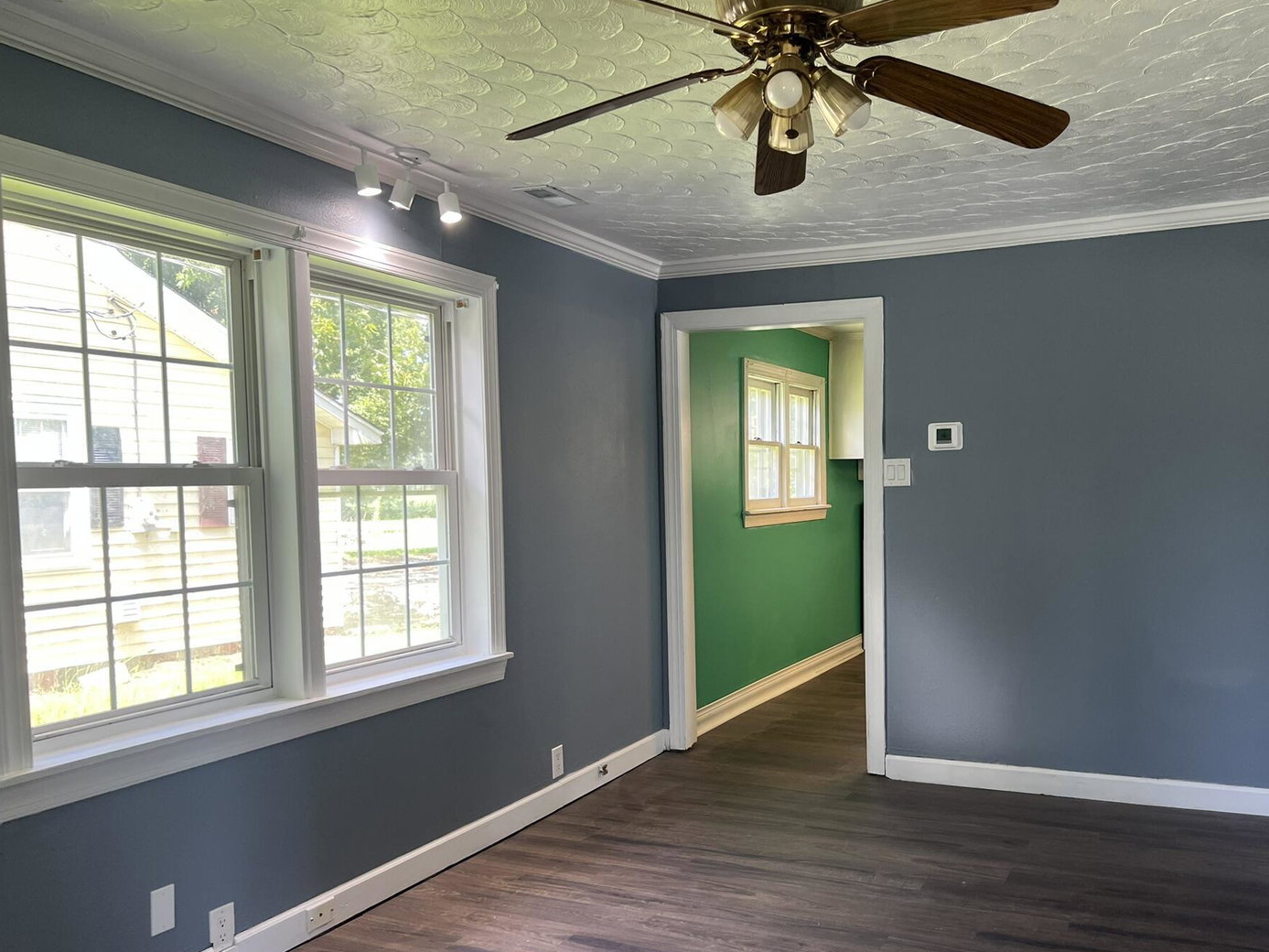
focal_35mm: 30
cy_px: 535
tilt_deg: -3.0
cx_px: 705
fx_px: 1100
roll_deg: +0.9
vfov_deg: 46.7
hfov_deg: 59.8
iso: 80
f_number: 1.5
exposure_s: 1/120
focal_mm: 5.7
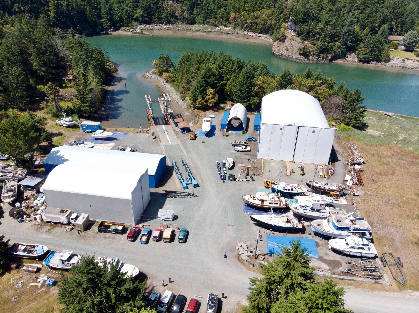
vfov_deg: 56.8
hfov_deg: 71.6
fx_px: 290
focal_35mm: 24
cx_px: 210
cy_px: 156
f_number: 2.8
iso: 100
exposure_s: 1/1069
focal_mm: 4.5
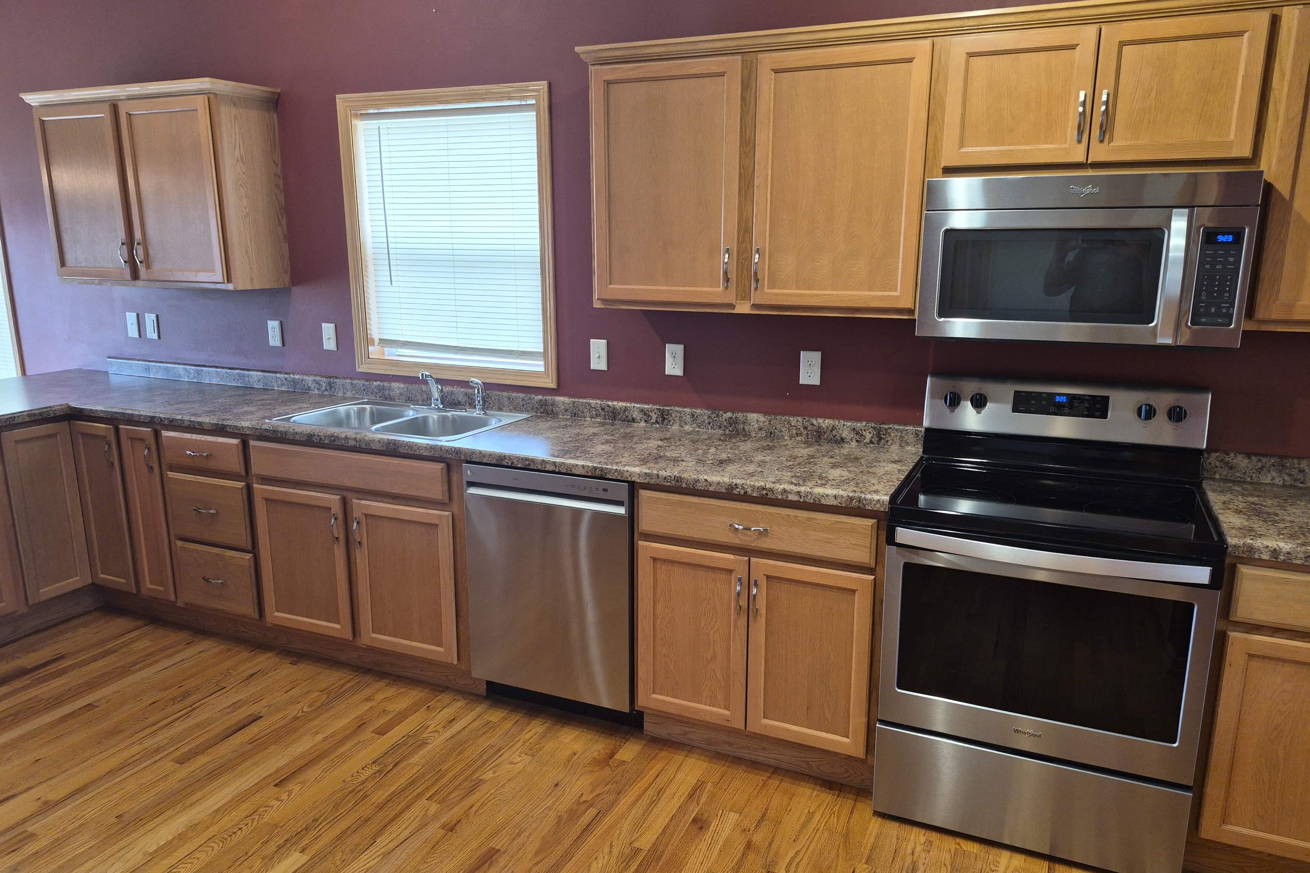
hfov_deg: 73.7
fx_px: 873
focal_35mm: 24
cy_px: 450
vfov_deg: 53.1
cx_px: 655
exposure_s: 1/120
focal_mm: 5.4
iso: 320
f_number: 1.8
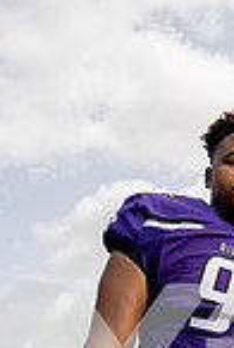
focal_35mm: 80
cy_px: 527
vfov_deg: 21.2
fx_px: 776
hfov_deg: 17.0
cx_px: 184
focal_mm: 26
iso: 100
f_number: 8
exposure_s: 1/250
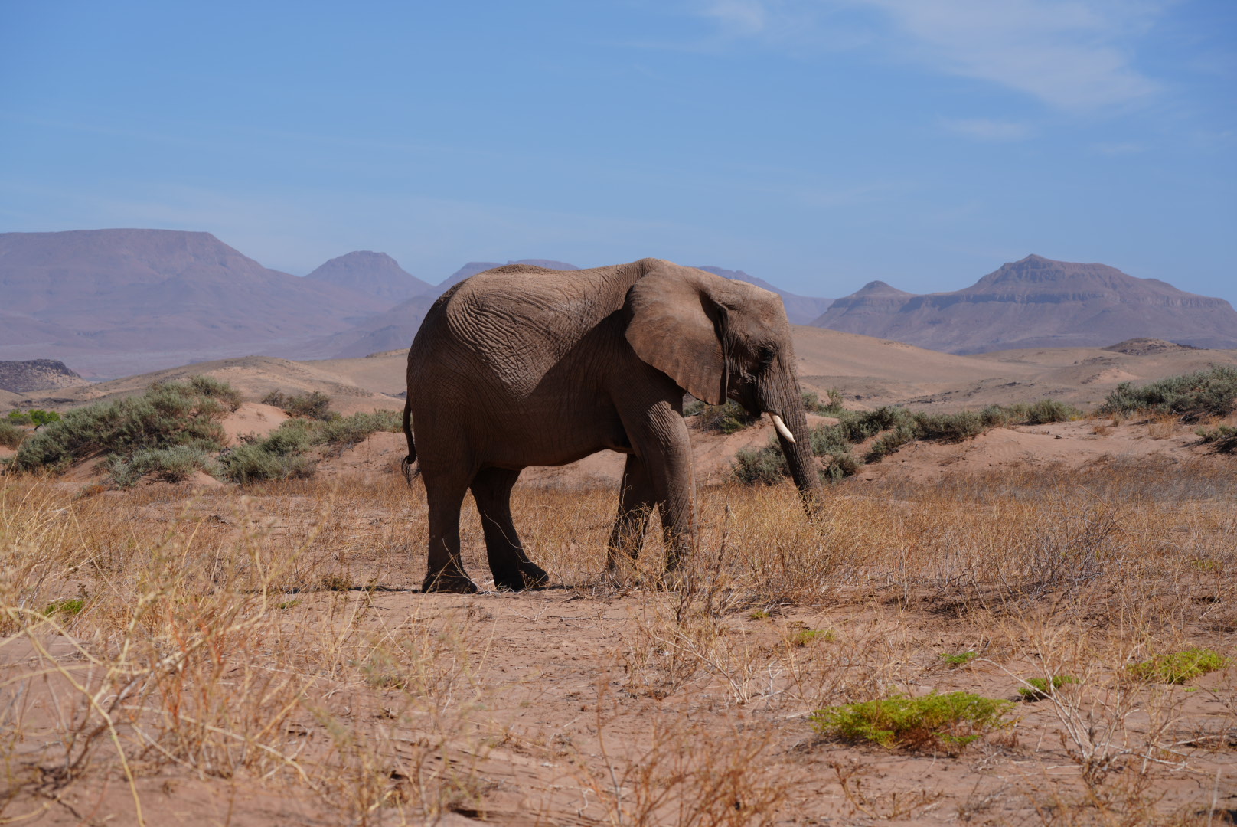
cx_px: 618
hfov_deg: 20.4
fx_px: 3438
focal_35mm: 100
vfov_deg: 13.7
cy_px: 414
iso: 100
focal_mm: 100
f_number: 11
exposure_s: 1/250
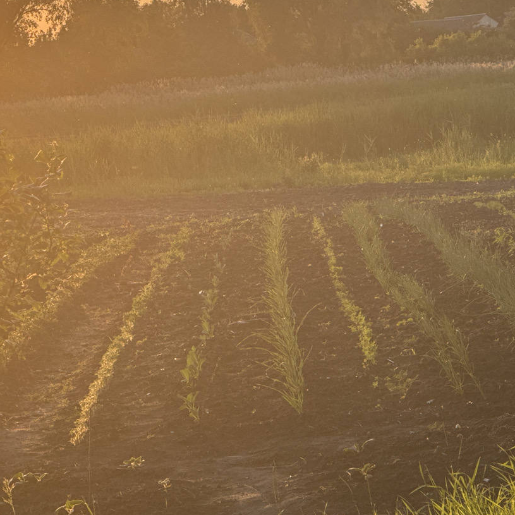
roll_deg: +4.8
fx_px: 2811
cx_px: 277
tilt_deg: -3.2
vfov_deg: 10.5
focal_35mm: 167
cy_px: 217
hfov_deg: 10.5
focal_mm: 9
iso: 25
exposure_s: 1/152
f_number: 2.8
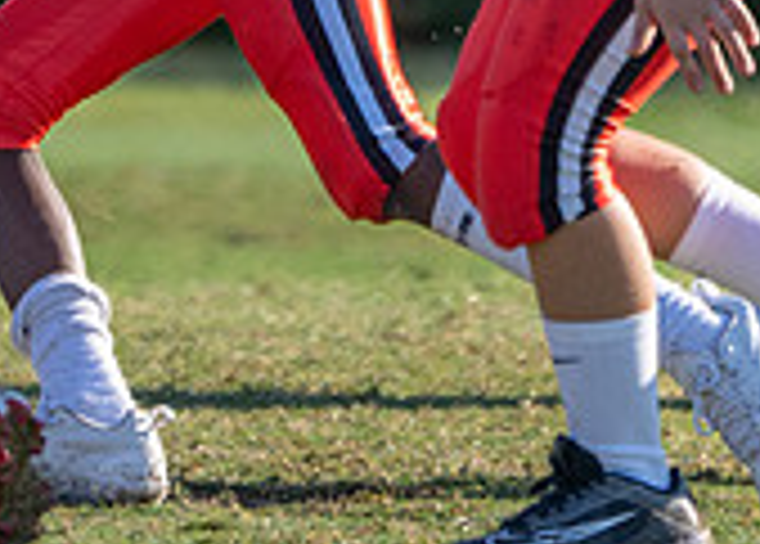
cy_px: -539
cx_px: 199
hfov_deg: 1.0
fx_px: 43593
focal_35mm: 2018
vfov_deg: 0.7
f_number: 5.6
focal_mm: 400
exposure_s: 1/1600
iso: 500
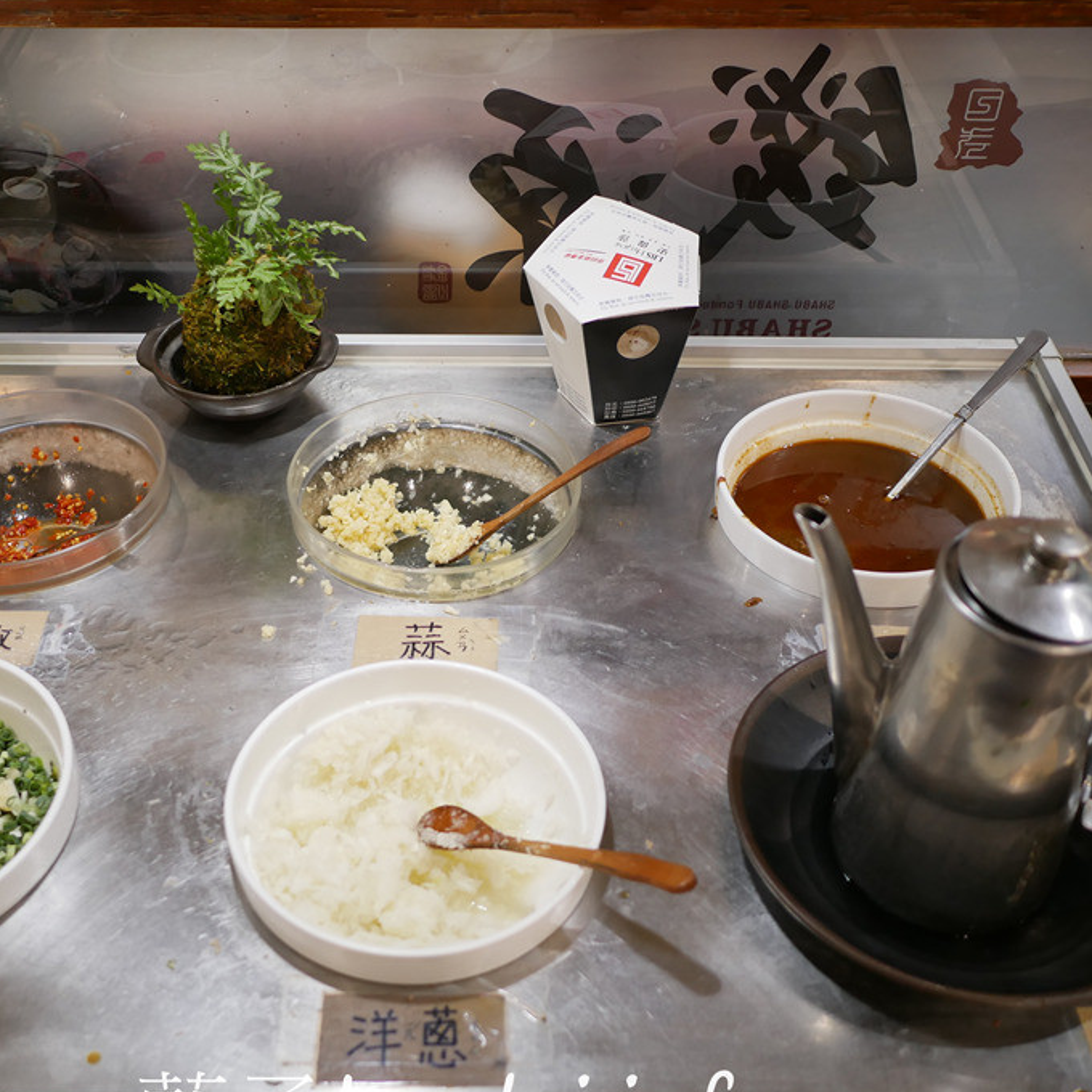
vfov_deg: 42.8
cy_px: 594
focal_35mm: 39
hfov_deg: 42.7
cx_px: 456
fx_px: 1392
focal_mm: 15
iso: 320
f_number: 1.7
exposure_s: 1/60
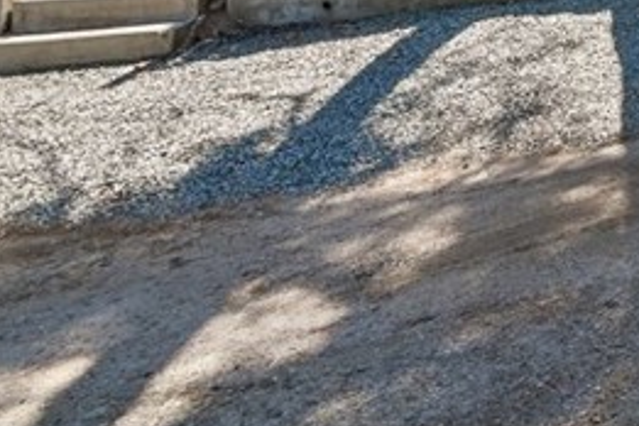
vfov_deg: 20.8
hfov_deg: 26.5
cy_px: -321
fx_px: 834
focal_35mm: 47
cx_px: 1009
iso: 250
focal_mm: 12
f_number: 22
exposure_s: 1/25
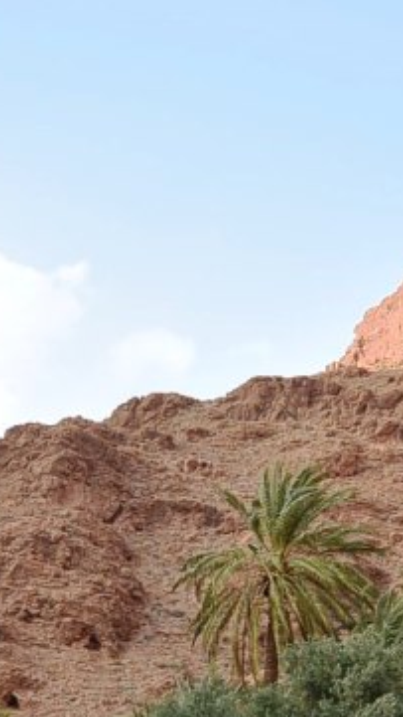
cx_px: 195
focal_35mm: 110
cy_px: 515
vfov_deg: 19.4
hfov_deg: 11.0
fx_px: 2090
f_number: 4
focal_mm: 14
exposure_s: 1/250
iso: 100
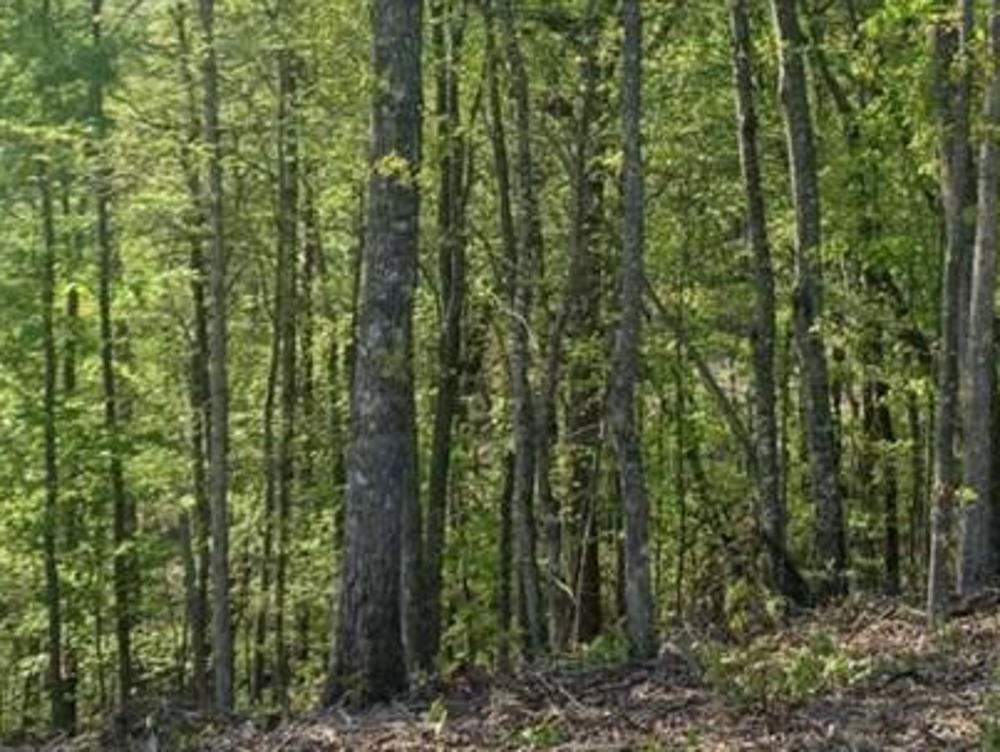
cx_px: 568
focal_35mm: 66
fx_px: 1908
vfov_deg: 21.8
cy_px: 77
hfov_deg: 29.3
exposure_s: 1/950
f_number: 1.8
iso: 25
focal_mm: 4.25
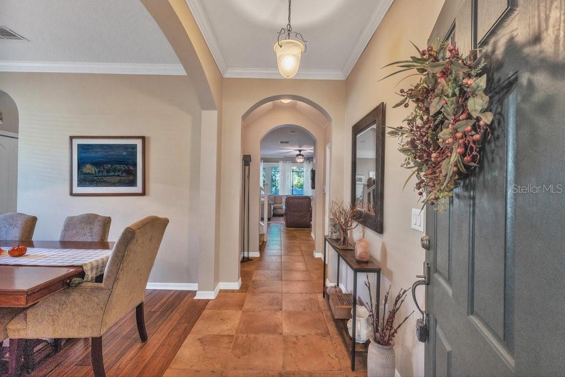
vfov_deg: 74.8
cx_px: 282
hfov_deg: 97.8
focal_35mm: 16
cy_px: 188
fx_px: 246
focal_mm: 15.7
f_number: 8
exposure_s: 1/60
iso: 500
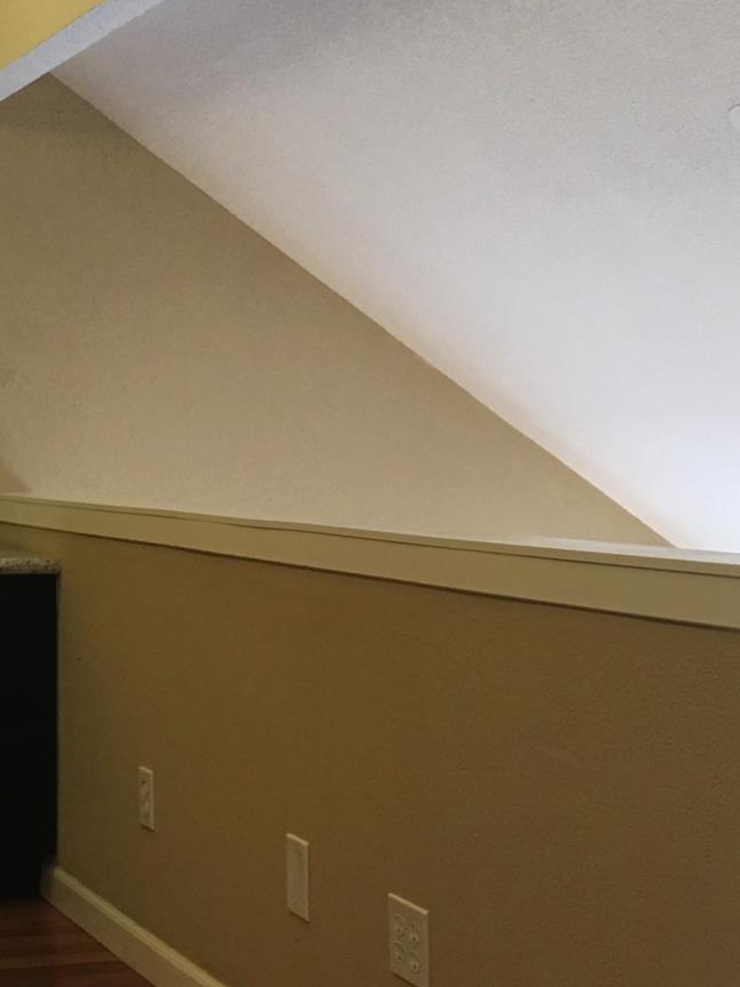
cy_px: 395
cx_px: -1
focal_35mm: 67
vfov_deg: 28.9
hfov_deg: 21.2
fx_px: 1911
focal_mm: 4.15
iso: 50
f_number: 2.2
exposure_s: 1/15
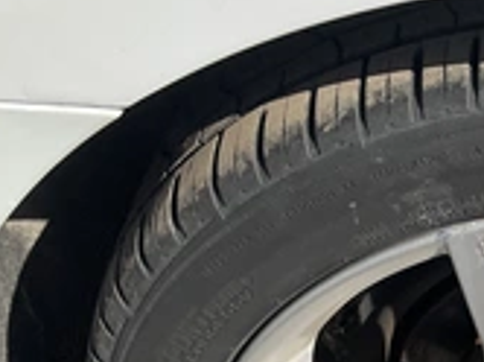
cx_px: 569
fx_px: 977
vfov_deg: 20.6
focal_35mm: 70
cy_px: 321
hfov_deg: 25.2
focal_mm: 3
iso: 25
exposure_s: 1/2058
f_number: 1.8
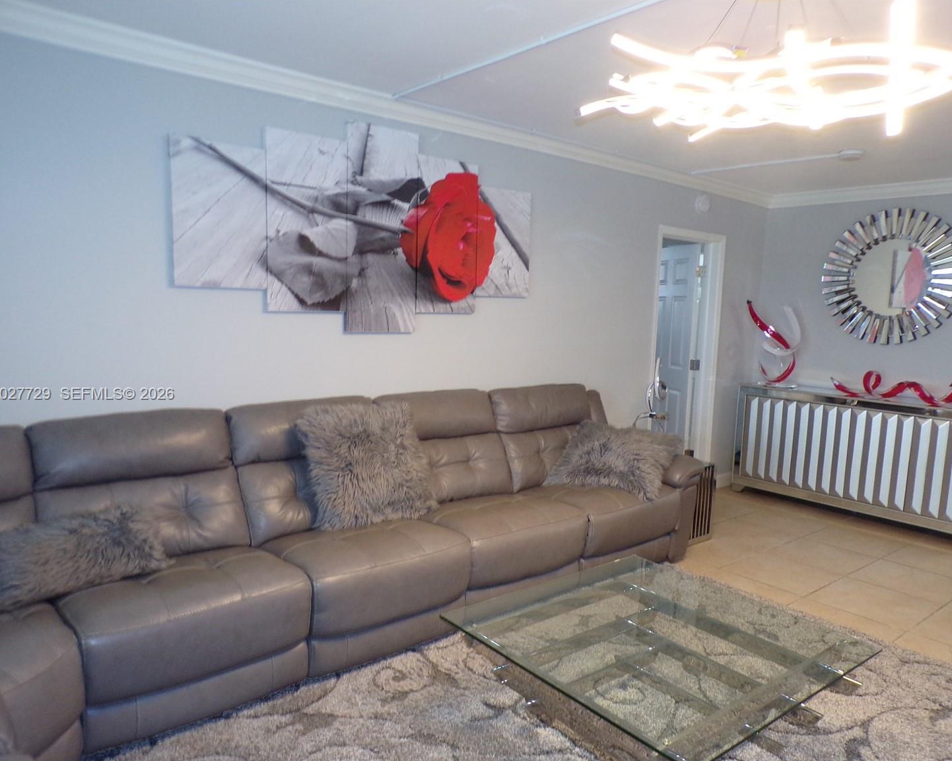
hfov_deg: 66.0
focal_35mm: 26
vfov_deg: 54.9
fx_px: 732
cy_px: 395
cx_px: 496
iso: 200
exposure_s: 1/34
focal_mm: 4.3
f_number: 3
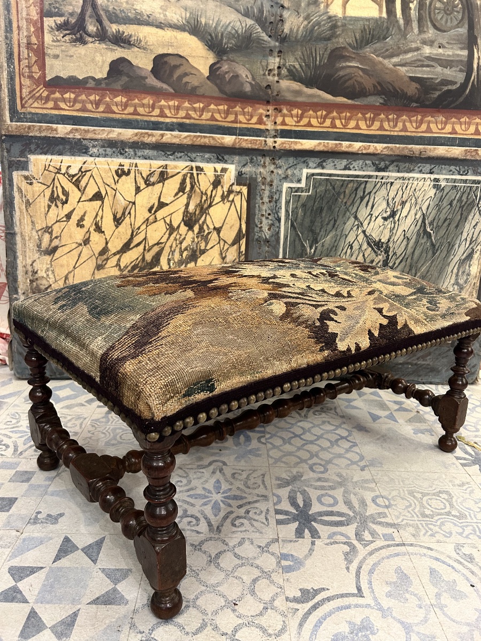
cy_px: 320
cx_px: 240
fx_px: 482
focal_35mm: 26
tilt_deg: -17.1
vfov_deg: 67.3
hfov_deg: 53.1
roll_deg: -3.5
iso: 200
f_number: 1.5
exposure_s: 1/50
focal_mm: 5.7
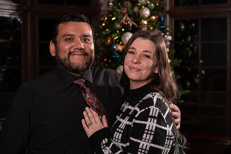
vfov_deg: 18.6
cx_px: 133
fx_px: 469
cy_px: 73
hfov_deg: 27.6
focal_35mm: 73
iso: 1600
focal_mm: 52
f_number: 4
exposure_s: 1/400
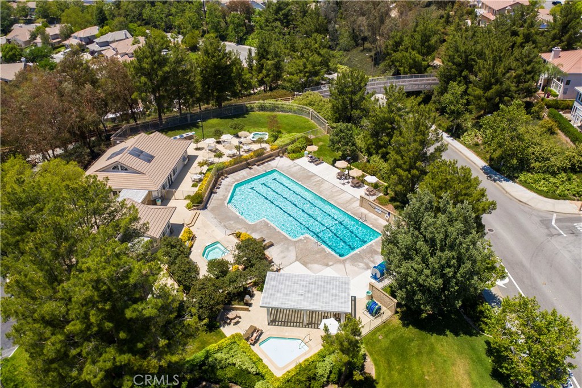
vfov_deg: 46.4
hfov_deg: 65.5
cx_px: 291
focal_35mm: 28
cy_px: 194
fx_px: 452
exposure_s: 1/1600
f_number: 2.8
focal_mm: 10.26
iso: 100
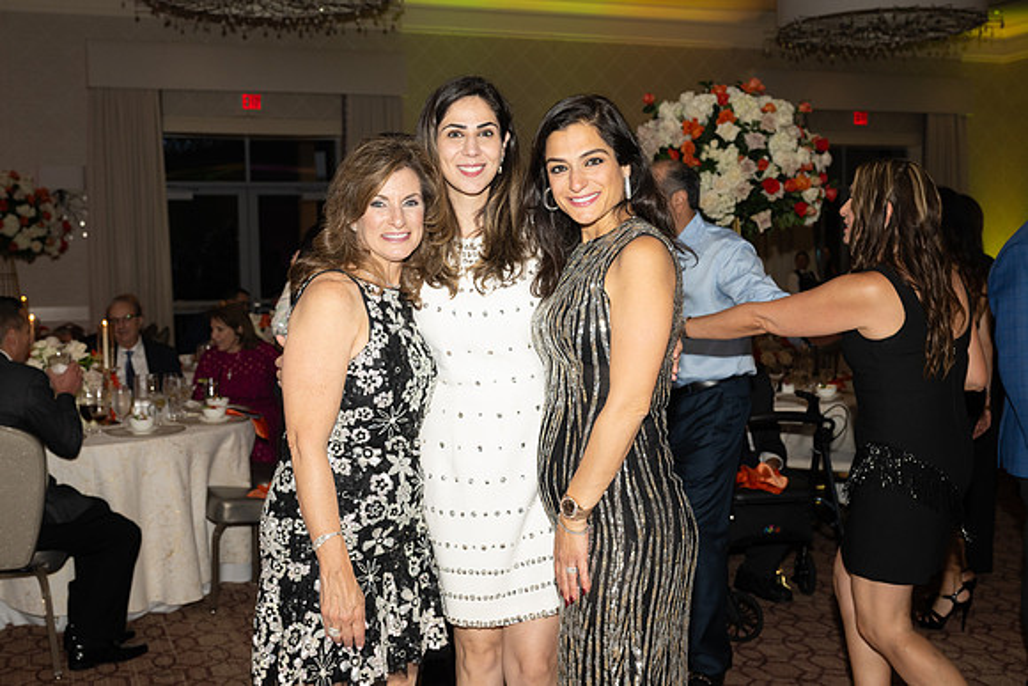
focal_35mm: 42
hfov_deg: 46.4
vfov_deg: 31.9
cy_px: 343
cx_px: 514
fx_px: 1200
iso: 800
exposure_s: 1/100
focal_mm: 42
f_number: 5.6
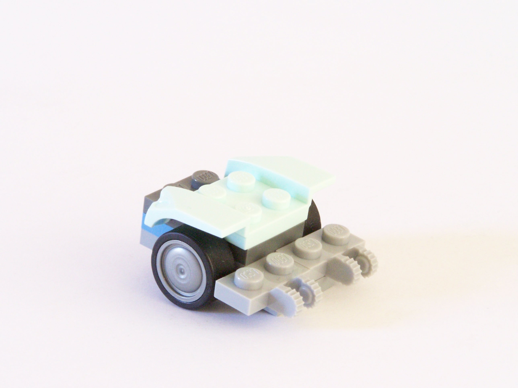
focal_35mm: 128
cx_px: 259
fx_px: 1915
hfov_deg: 15.4
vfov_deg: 11.6
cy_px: 194
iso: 400
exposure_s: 1/8
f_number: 8
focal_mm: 21.2
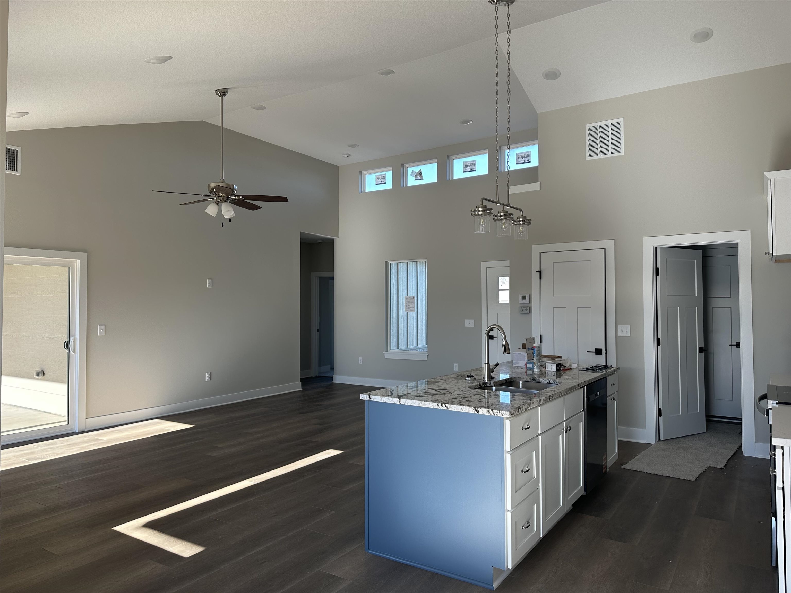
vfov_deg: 56.8
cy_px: 296
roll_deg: +0.2
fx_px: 548
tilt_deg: +1.2
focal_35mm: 24
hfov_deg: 71.6
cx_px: 396
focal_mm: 6.86
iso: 80
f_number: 1.78
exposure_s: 1/245
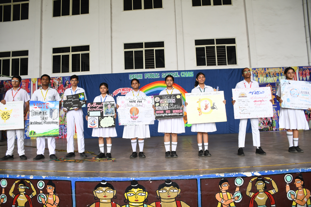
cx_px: 156
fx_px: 233
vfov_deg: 47.9
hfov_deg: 67.4
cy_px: 104
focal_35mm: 27
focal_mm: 18
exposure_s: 1/160
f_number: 4
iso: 400
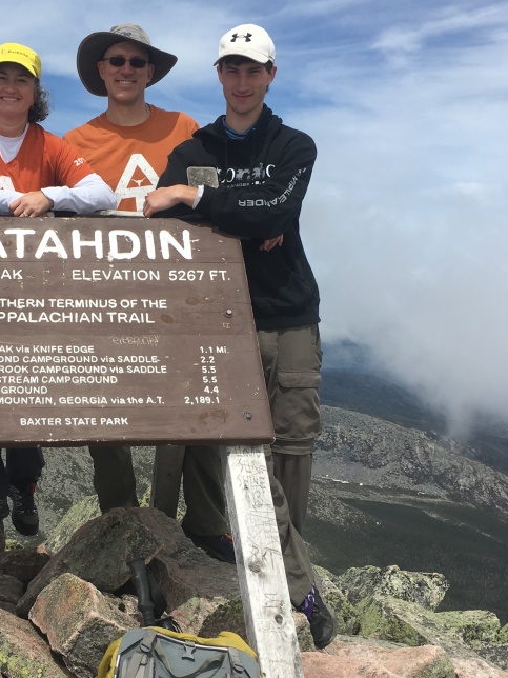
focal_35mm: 48
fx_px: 939
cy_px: 361
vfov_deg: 39.6
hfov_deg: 29.6
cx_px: 108
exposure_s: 1/2481
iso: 25
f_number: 2.2
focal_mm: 4.15
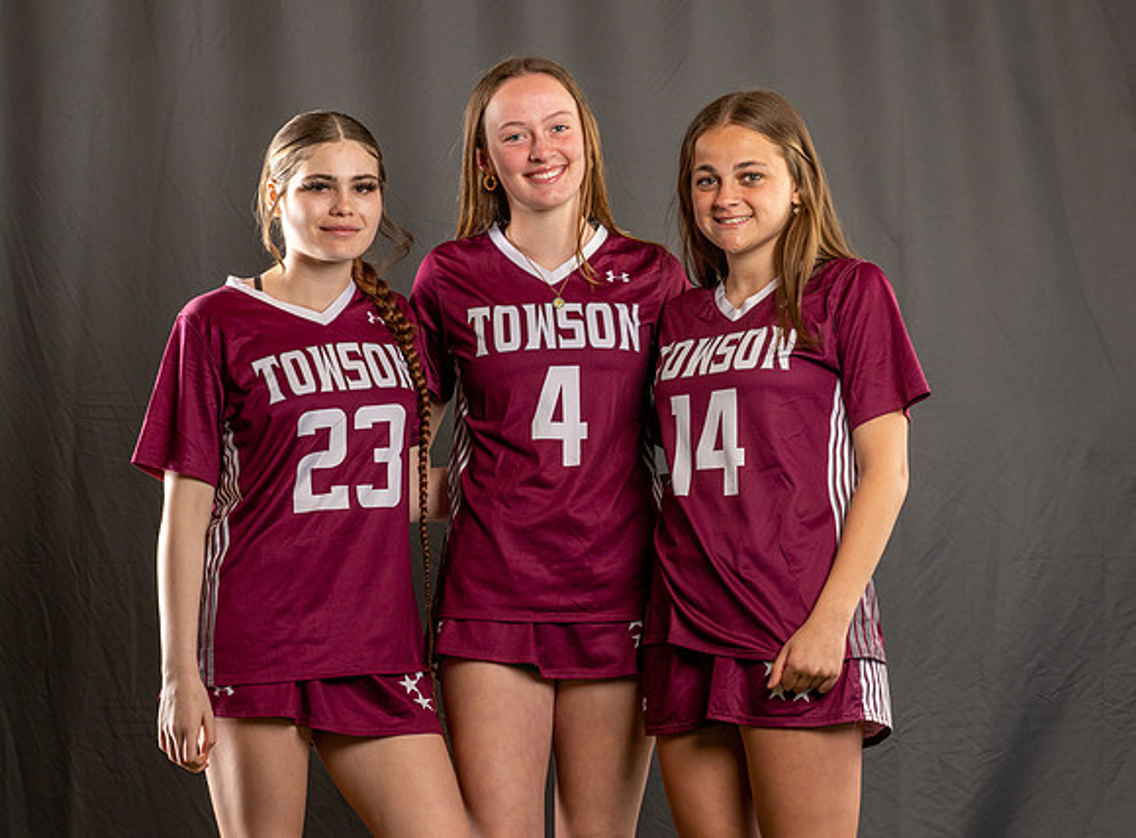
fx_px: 4167
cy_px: 393
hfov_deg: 15.5
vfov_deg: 11.5
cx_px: 599
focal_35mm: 128
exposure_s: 1/200
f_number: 5
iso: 250
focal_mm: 101
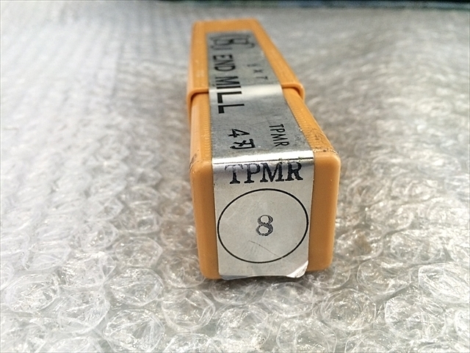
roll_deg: +3.0
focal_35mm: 29
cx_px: 235
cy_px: 176
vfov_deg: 48.2
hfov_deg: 61.7
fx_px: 394
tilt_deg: -29.2
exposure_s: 1/30
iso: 64
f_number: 2.2
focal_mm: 4.15
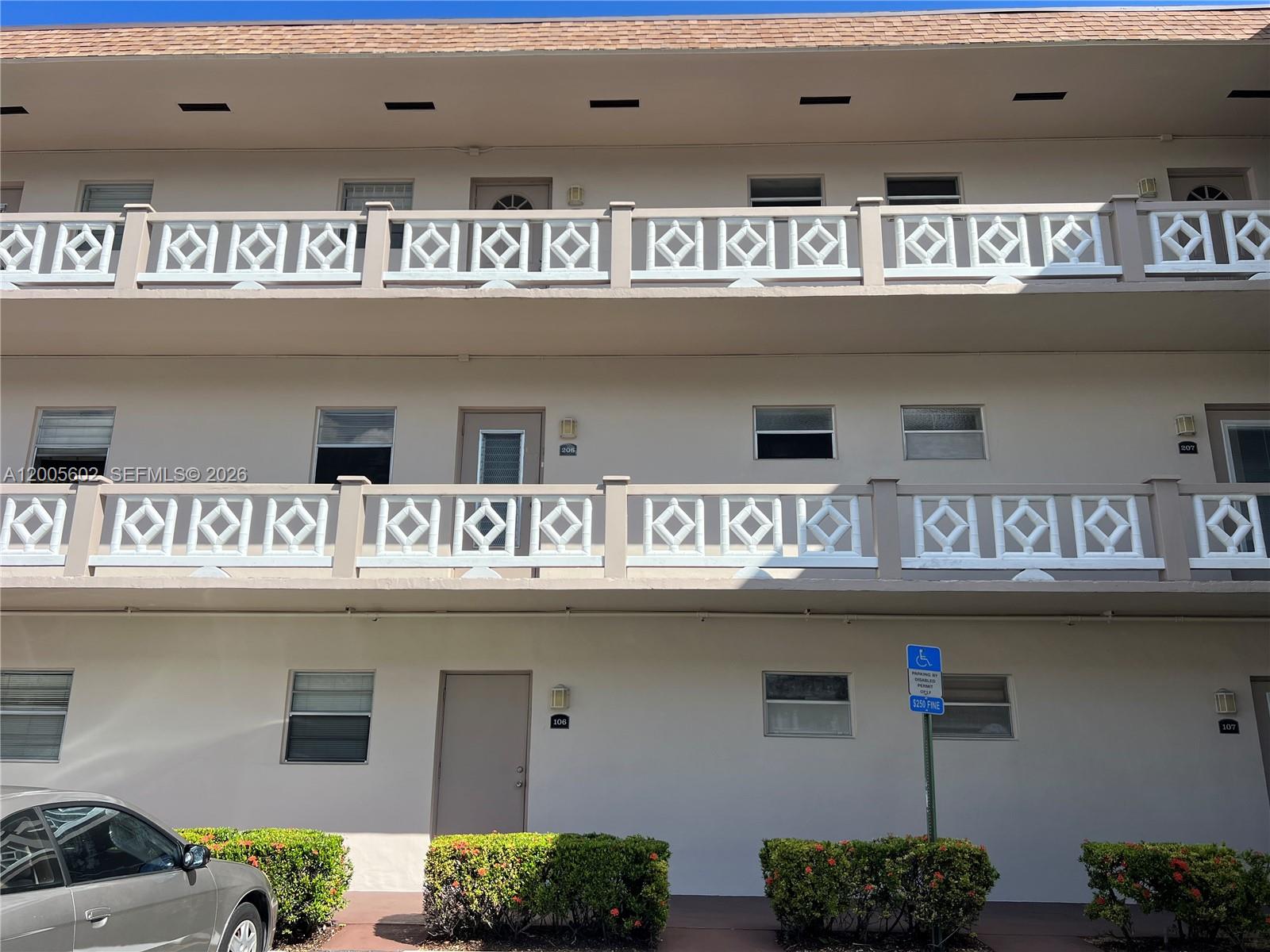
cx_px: 635
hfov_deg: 67.3
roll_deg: -1.2
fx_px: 954
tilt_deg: +15.4
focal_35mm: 26
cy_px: 476
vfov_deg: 53.1
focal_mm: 5.7
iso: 50
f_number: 1.5
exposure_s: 1/3968
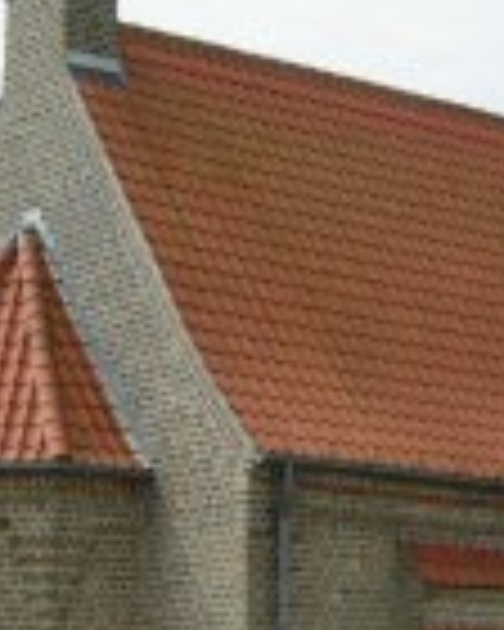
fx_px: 1995
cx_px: 511
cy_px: 376
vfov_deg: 17.9
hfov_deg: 14.2
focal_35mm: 107
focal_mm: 7.5
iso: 50
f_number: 6.1
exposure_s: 1/342
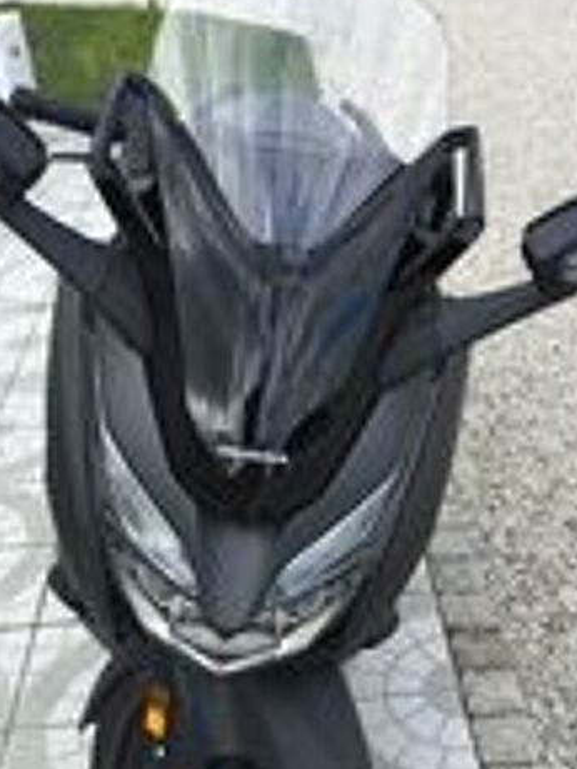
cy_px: 484
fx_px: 955
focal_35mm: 43
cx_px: 287
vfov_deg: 43.5
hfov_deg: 33.6
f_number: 2.4
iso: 25
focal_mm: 3.3
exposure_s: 1/314
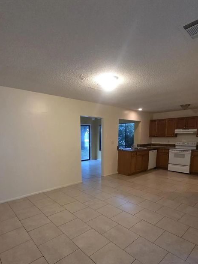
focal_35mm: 18
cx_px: 95
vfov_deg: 86.5
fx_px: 137
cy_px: 160
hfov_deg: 71.6
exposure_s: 1/60
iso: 1000
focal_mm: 2.2
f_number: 2.2
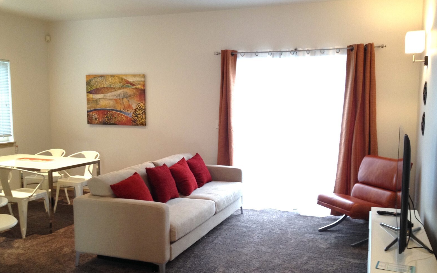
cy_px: 154
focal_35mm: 38
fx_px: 453
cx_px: 217
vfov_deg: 33.5
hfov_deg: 51.5
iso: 100
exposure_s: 1/20
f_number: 2.4
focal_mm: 4.28
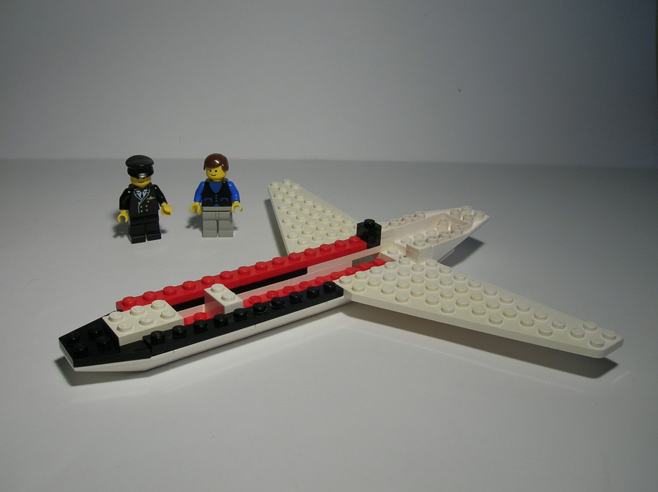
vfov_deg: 41.7
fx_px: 646
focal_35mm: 34
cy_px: 246
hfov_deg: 54.0
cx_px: 329
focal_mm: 5.7
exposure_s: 1/24
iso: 50
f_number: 4.9
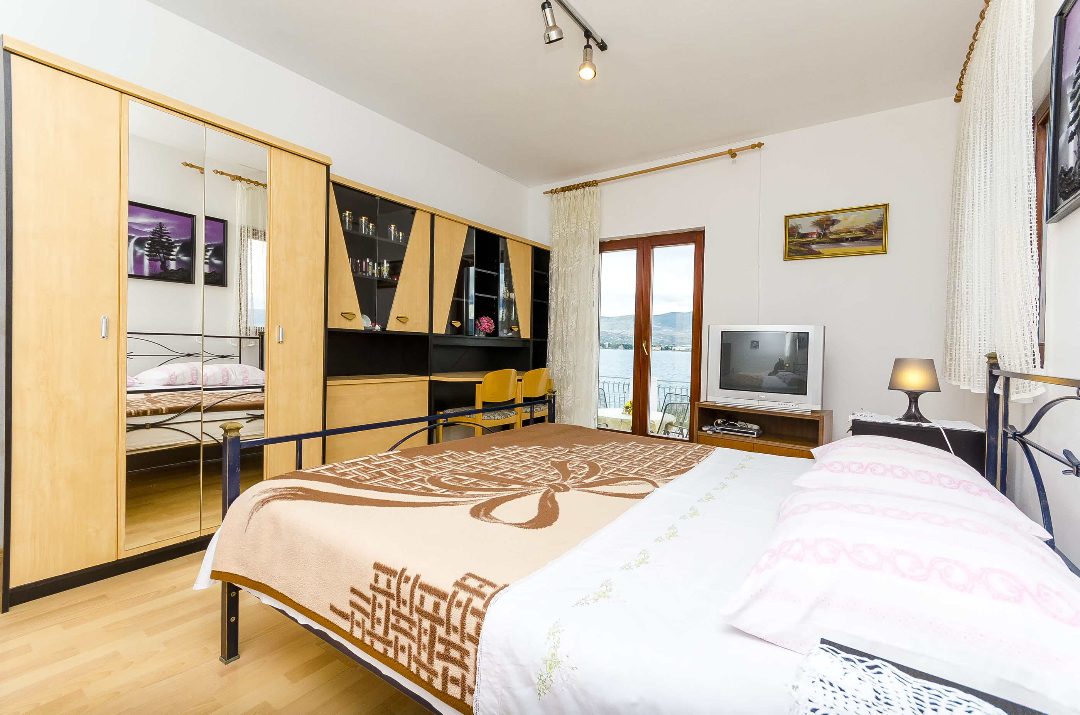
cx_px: 540
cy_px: 358
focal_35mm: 15
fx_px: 449
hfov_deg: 100.5
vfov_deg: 77.1
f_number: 8
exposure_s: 1/250
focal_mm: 10
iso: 250
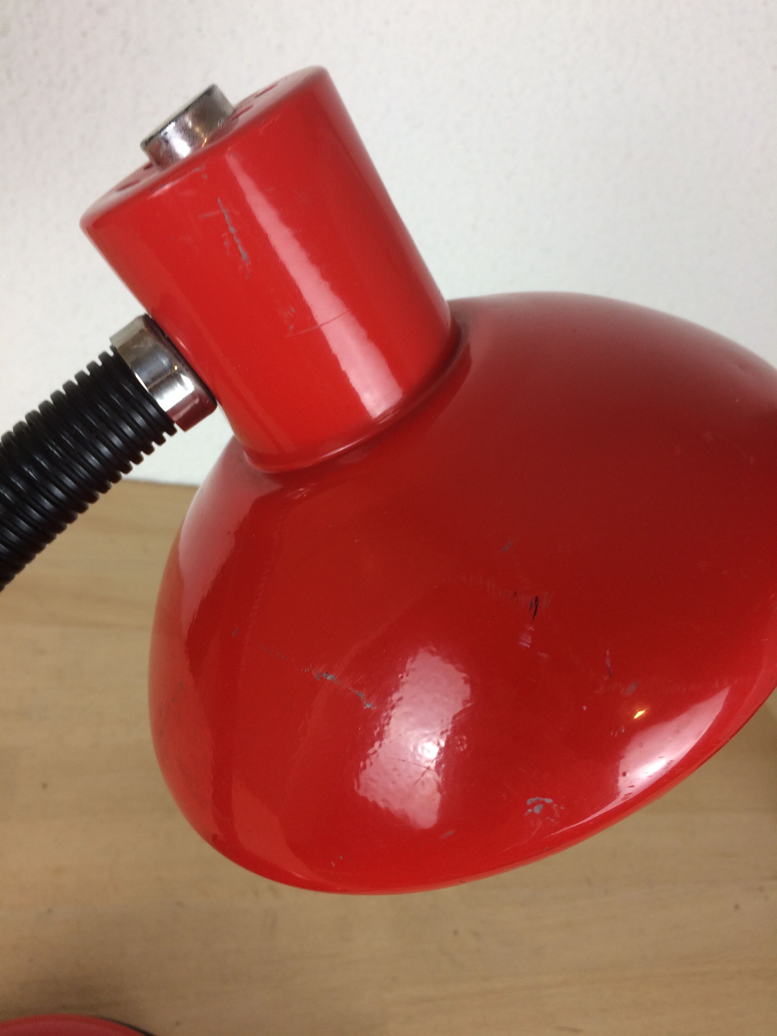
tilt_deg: -33.8
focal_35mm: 29
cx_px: 388
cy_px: 518
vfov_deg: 61.7
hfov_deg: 48.2
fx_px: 868
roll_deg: -16.3
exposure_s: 1/50
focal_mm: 4.15
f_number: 2.2
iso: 32
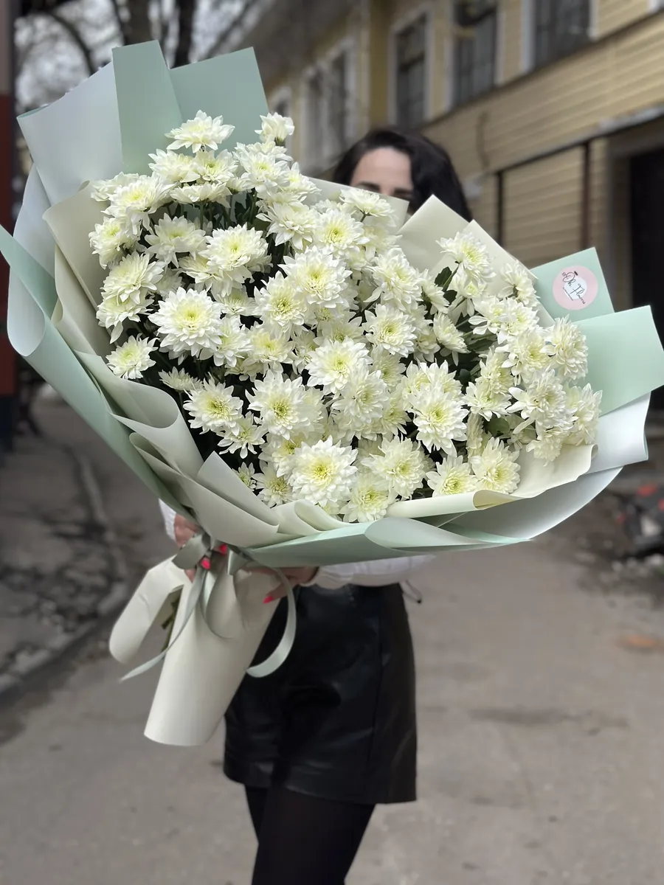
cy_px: 442
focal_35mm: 48
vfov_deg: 39.7
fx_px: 1228
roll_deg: -0.5
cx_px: 332
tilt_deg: -4.2
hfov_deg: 30.3
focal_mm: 6.86
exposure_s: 1/3058
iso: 80
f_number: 1.78
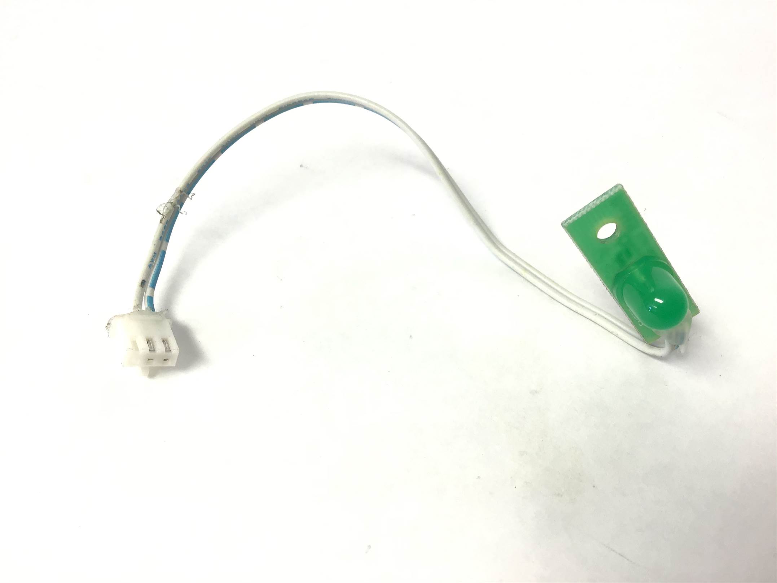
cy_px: 292
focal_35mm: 31
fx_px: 696
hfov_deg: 58.4
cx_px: 388
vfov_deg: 45.4
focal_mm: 3.3
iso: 25
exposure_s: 1/50
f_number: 2.4
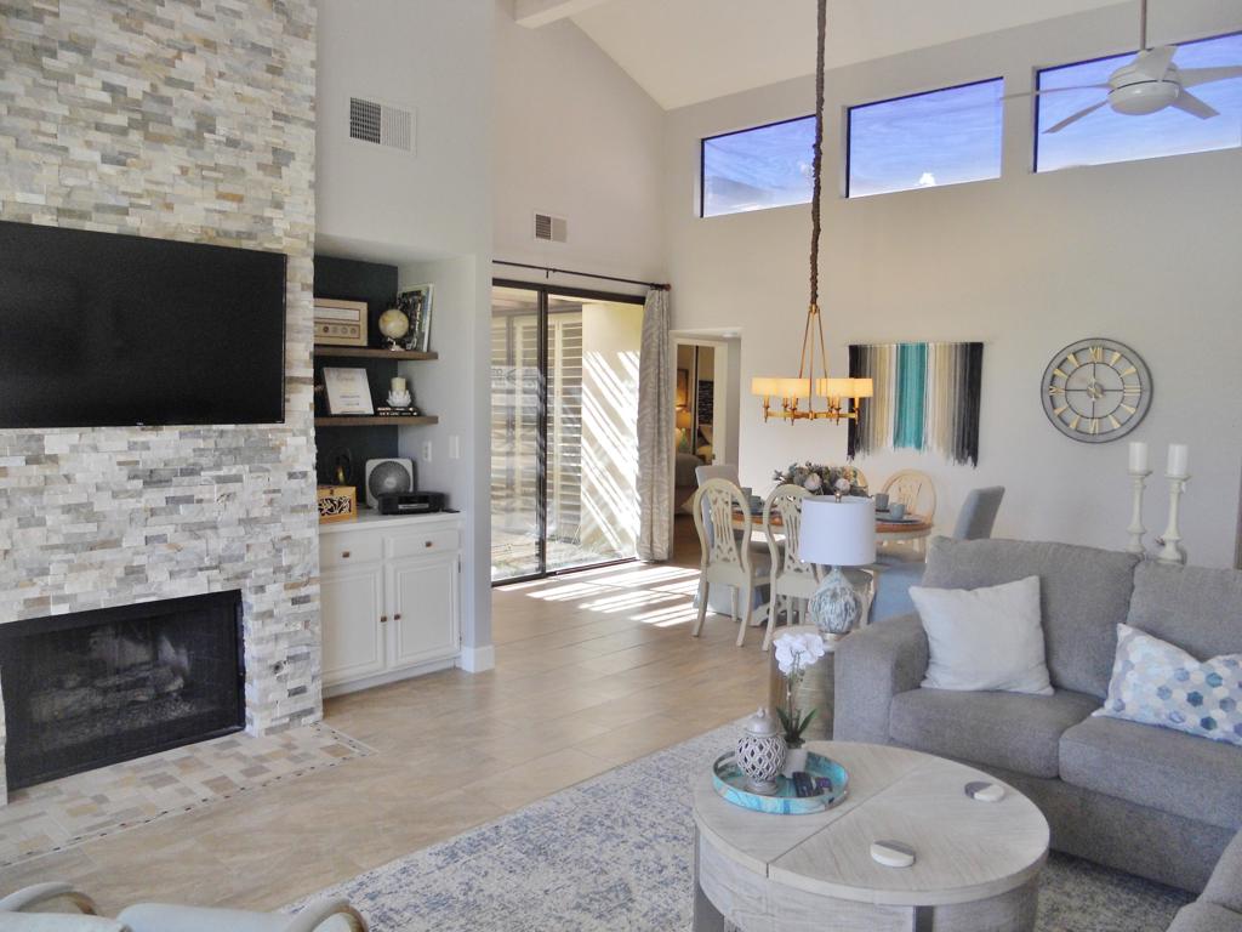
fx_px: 969
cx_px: 621
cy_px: 466
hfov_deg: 65.3
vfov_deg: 51.4
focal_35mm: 27
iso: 80
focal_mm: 4.9
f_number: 3.2
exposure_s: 1/40
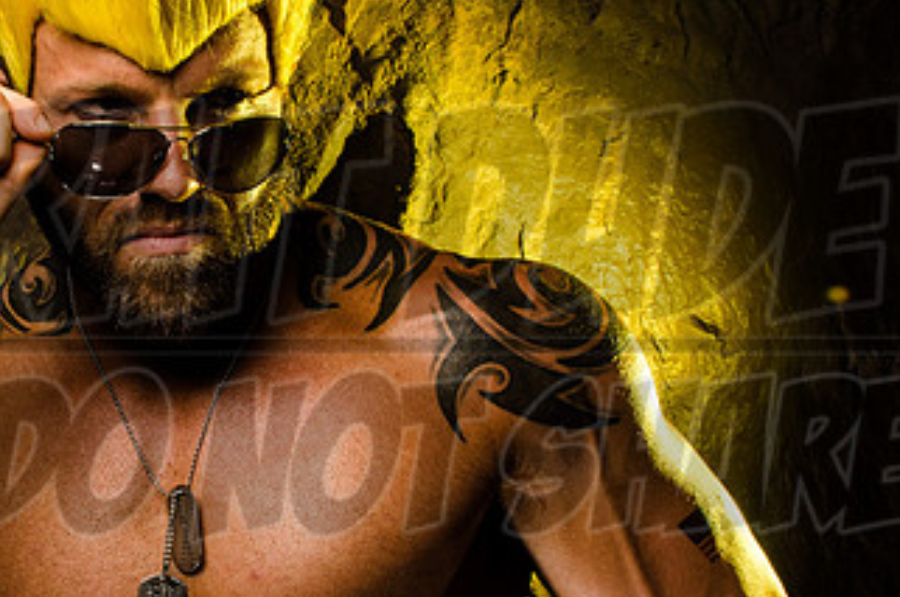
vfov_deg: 20.9
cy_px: 280
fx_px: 1623
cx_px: 177
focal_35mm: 65
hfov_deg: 30.2
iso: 100
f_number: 13
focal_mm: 24
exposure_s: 1/60
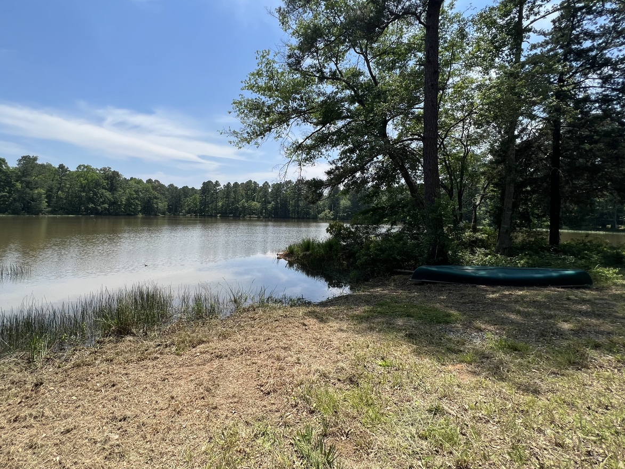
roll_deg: -1.4
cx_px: 273
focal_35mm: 16
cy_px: 213
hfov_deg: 94.0
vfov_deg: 77.9
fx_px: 289
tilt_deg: +0.3
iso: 32
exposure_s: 1/1553
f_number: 1.8
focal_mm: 1.57
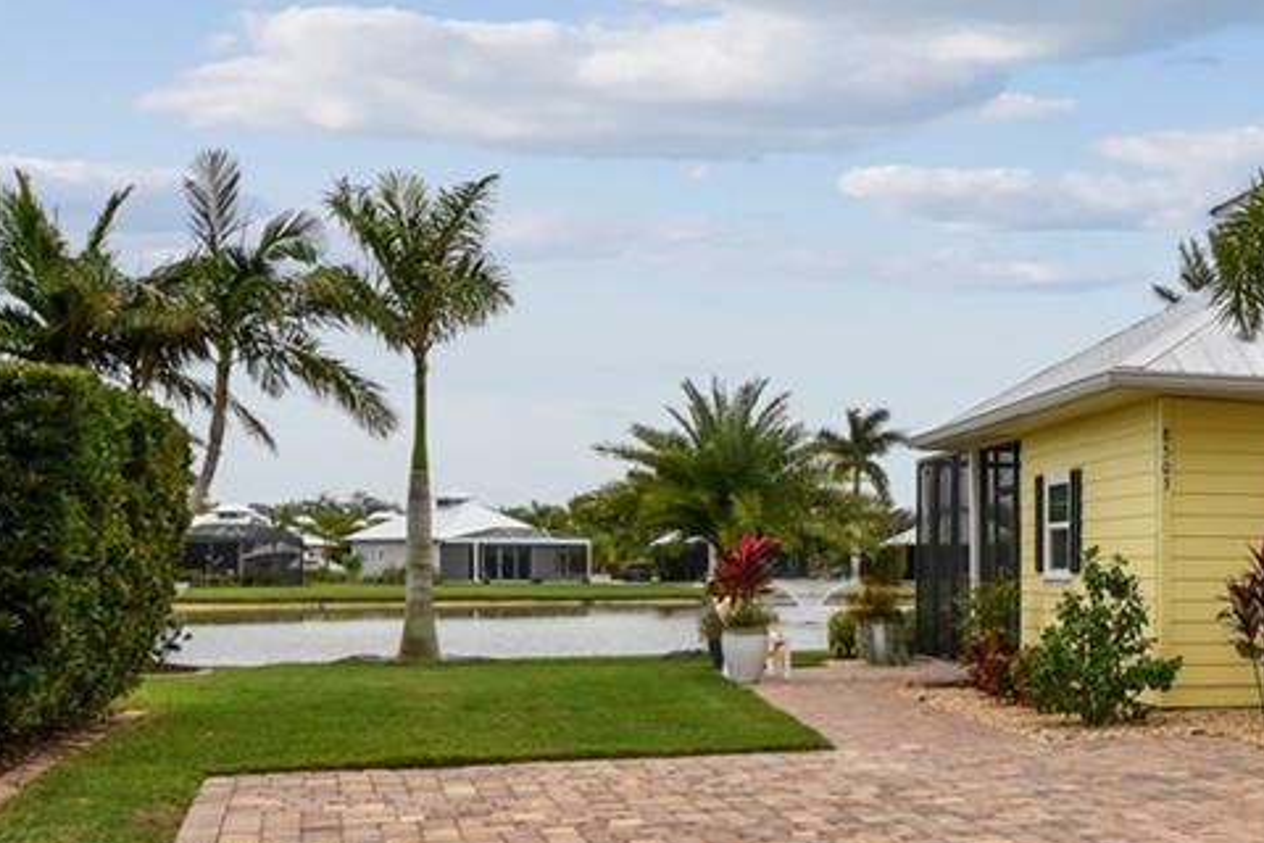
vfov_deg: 26.8
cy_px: 558
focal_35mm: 50
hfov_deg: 35.0
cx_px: 1332
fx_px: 1755
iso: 100
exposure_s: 1/250
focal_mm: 10
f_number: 7.1
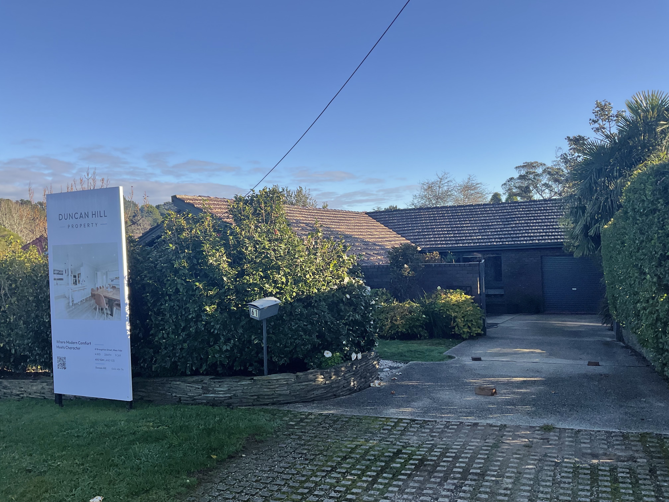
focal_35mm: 29
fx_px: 560
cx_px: 334
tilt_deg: -2.7
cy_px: 251
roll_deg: +2.2
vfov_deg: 48.2
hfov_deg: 61.7
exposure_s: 1/883
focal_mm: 3
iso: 16
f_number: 1.8
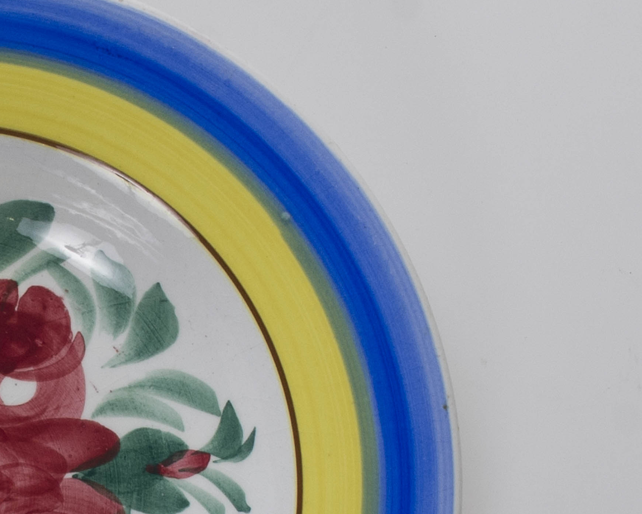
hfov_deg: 14.7
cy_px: 490
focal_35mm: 127
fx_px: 2414
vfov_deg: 12.0
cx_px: -91
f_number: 13
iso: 160
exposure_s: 1/160
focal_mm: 32
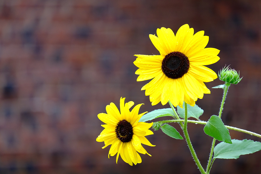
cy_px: 87
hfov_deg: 7.6
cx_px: 130
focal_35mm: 272
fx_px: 1972
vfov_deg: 5.1
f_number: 5.6
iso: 400
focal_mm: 181.1
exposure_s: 1/52
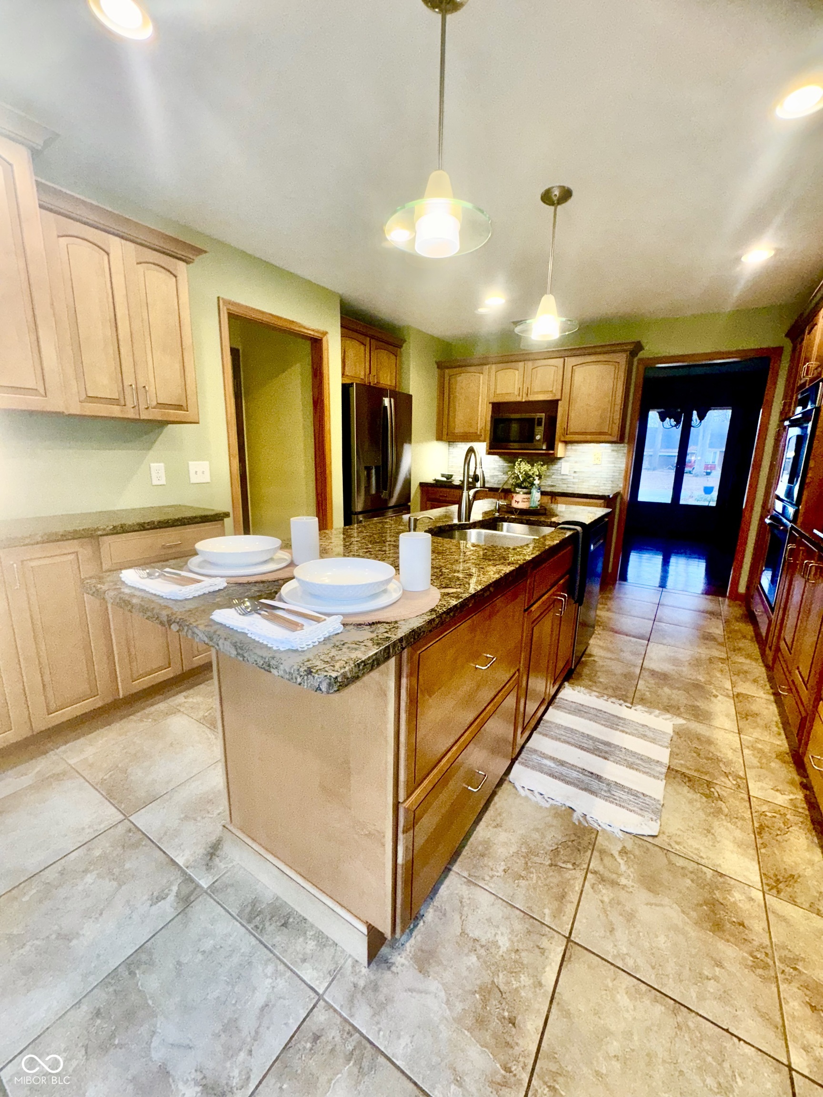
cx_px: 412
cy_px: 548
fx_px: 444
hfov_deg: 85.7
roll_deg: -0.7
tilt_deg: -12.3
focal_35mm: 14
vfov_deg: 102.1
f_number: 2.2
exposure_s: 1/66
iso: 80
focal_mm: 2.22
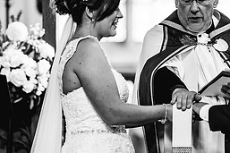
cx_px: 208
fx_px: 1947
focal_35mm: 305
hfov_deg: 6.7
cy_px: 60
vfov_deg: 4.5
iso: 2000
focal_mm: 135
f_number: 2.2
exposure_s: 1/250
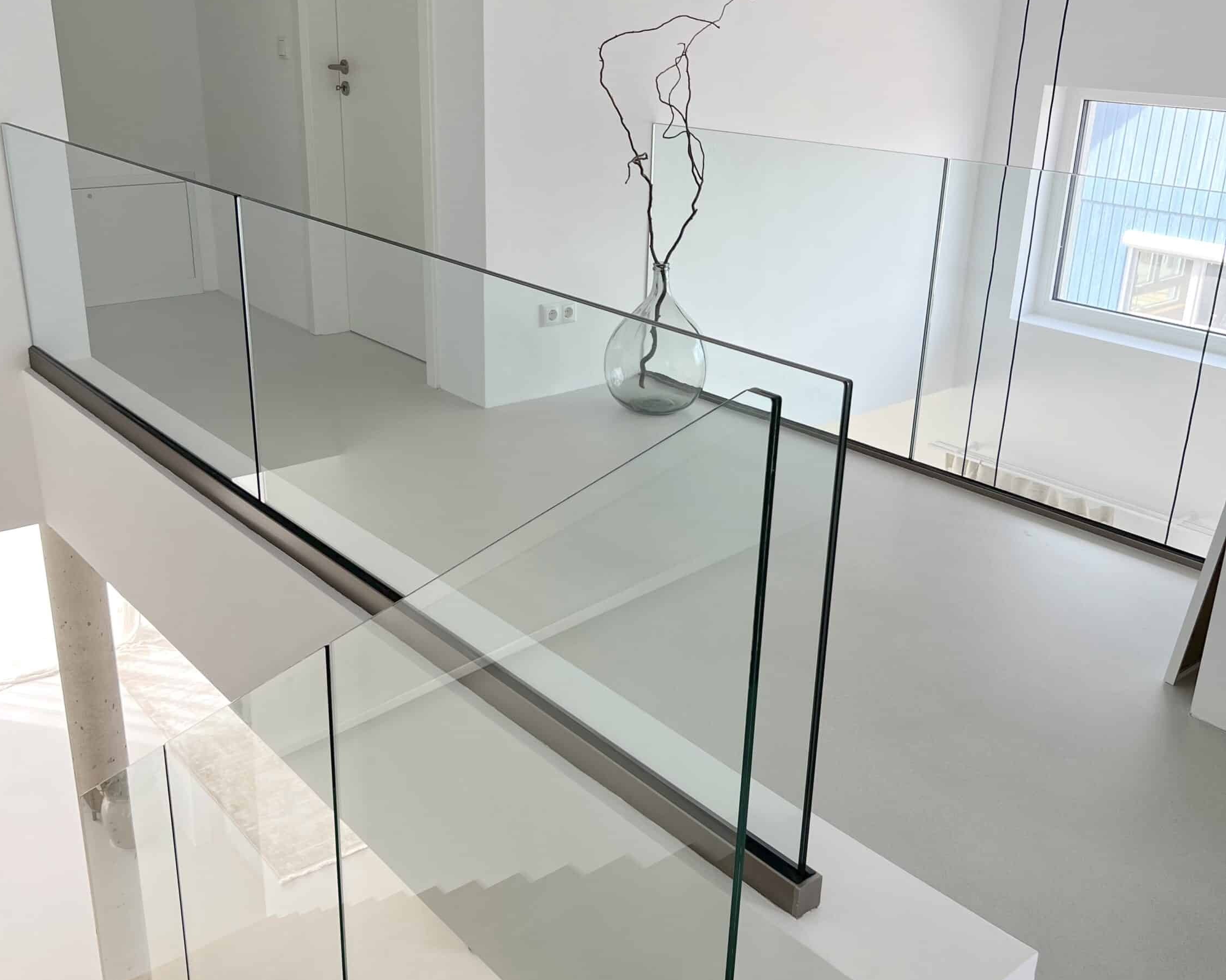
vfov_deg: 43.3
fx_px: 1234
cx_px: 611
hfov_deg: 52.8
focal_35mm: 34
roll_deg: -1.5
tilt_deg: -19.8
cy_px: 465
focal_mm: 5.7
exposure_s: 1/148
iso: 40
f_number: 1.5
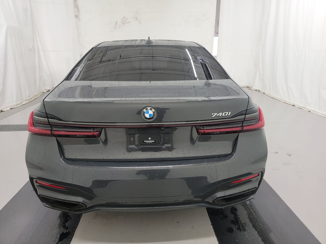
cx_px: 163
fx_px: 226
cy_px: 122
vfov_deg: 56.8
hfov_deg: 71.6
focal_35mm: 24
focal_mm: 6.7
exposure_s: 1/59
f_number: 1.8
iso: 321
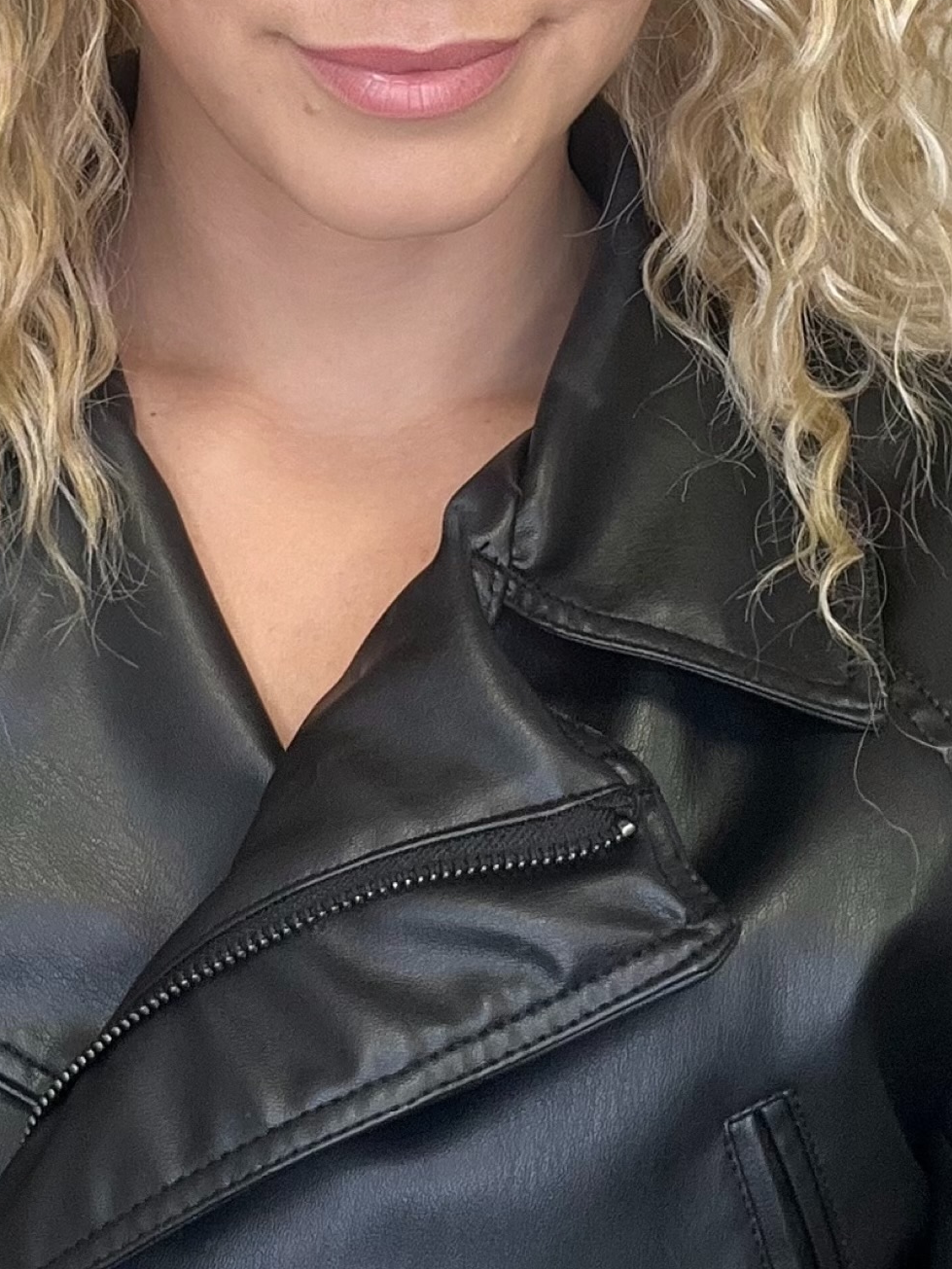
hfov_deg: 20.7
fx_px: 2603
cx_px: 407
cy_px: 1
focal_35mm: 71
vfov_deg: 26.0
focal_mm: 2.71
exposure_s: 1/50
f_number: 2.2
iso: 50
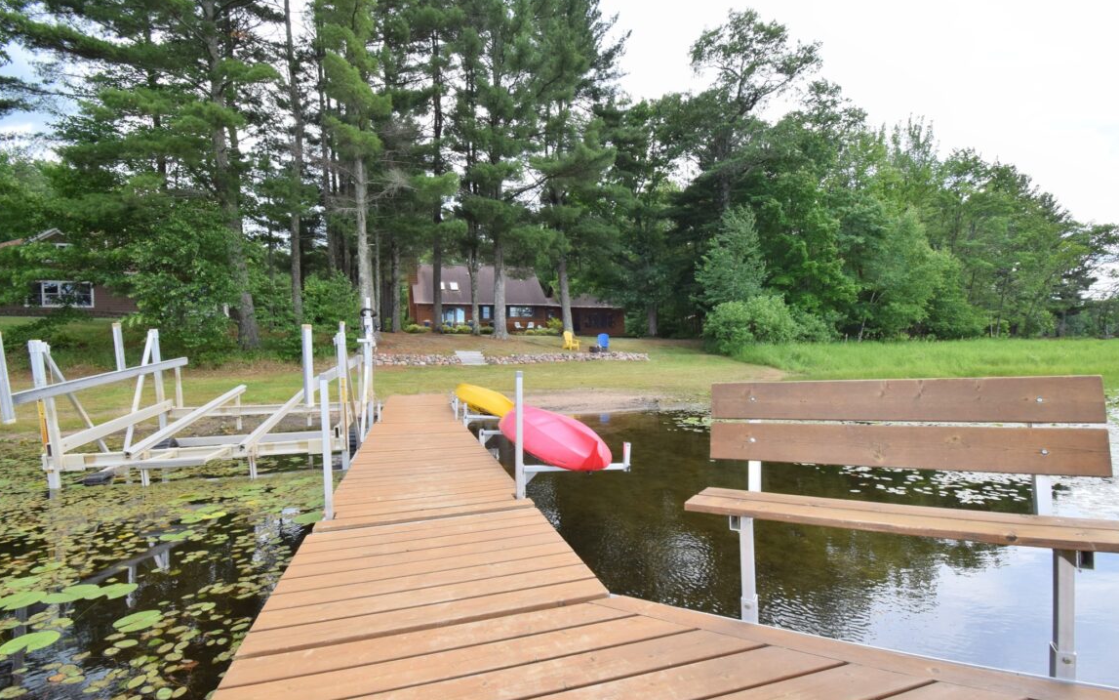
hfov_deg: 97.8
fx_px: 488
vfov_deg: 71.2
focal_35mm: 16
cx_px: 574
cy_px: 364
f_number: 11
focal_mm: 10
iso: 320
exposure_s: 1/200
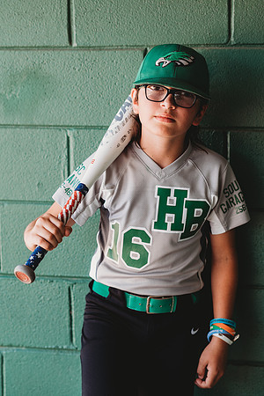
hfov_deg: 16.1
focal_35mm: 85
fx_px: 935
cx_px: 132
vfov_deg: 23.9
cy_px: 198
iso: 200
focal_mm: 85
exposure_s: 1/200
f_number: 2.8
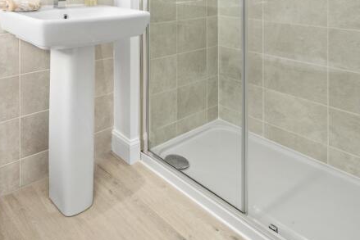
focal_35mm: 28
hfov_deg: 60.2
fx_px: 280
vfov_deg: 39.3
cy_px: -14
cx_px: 71
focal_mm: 12
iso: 800
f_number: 16
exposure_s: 1/3
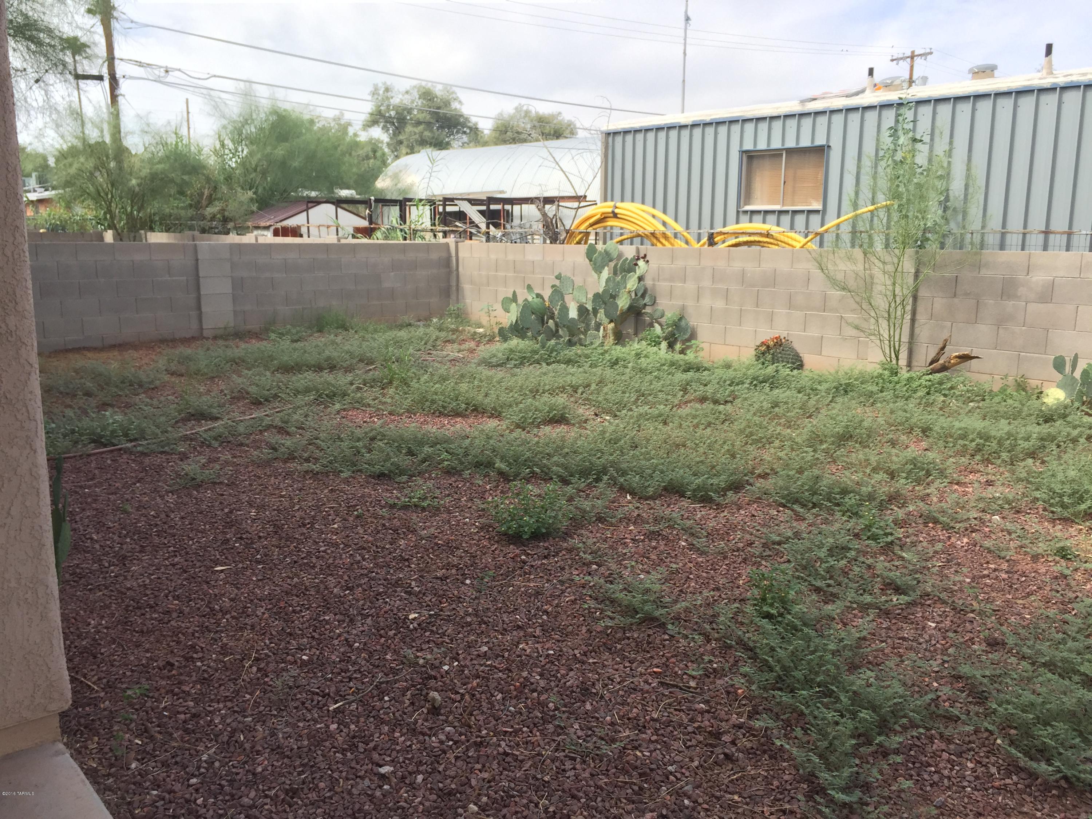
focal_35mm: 29
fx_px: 915
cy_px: 410
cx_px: 546
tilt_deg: -11.2
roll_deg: -0.8
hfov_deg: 61.7
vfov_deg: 48.2
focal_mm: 4.15
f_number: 2.2
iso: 32
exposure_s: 1/694
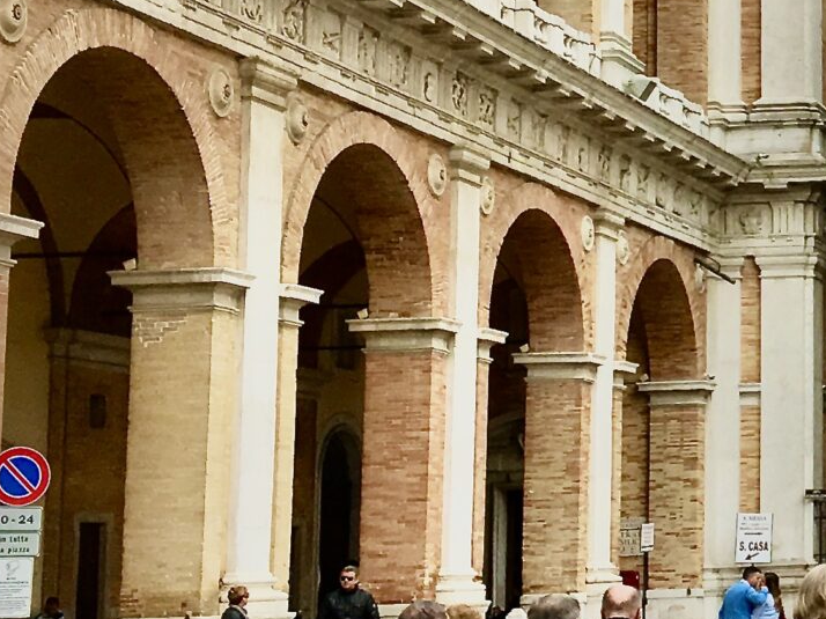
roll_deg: +0.8
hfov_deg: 16.6
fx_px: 2481
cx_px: 1359
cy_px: 209
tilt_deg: +10.4
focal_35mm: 104
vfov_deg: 14.2
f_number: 2.2
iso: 25
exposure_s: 1/1876
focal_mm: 4.15
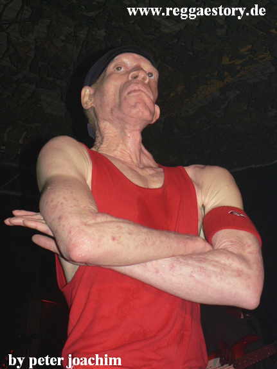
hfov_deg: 20.7
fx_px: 758
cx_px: 138
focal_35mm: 71
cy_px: 184
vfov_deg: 27.4
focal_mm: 12.2
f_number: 3.2
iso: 100
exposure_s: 1/60
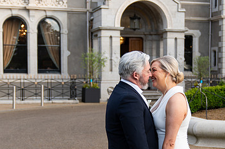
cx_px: 166
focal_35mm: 82
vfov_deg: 16.5
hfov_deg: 24.5
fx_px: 512
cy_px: 118
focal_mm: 33
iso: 125
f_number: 2.8
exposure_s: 1/200
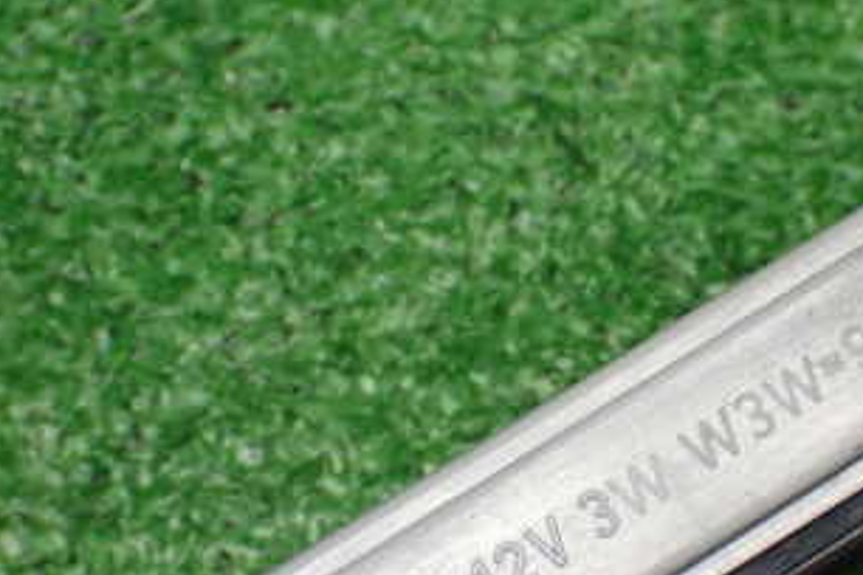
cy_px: 409
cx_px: 620
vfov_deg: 13.4
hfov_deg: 19.9
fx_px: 2445
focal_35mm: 102
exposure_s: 1/125
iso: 800
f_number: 3.2
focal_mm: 9.01
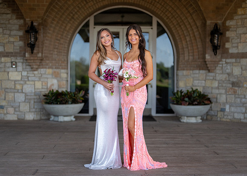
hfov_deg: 34.1
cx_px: 123
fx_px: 403
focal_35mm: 57
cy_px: 92
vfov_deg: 24.7
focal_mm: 50
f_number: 1.4
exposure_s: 1/1600
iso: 160
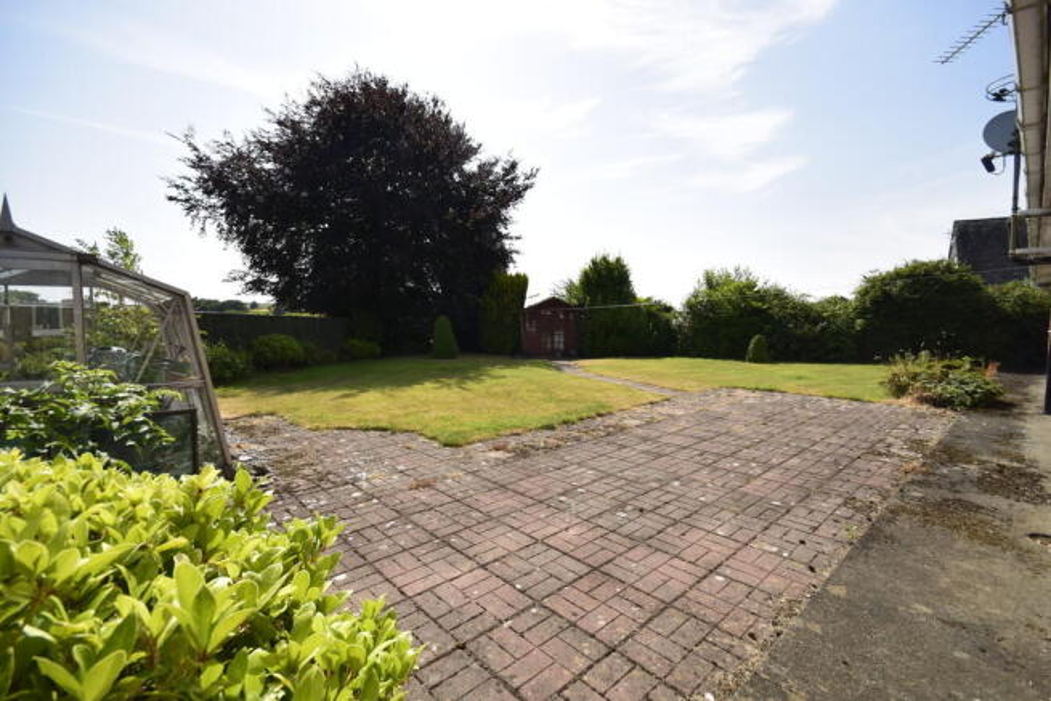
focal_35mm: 15
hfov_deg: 100.4
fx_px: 438
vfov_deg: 77.4
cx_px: 526
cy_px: 350
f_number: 10
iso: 110
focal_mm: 10
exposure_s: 1/200
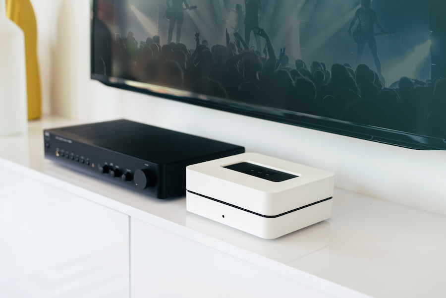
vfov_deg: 27.0
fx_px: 620
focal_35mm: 50
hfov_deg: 39.6
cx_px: 223
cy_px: 149
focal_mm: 50
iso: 500
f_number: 2.8
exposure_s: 1/250
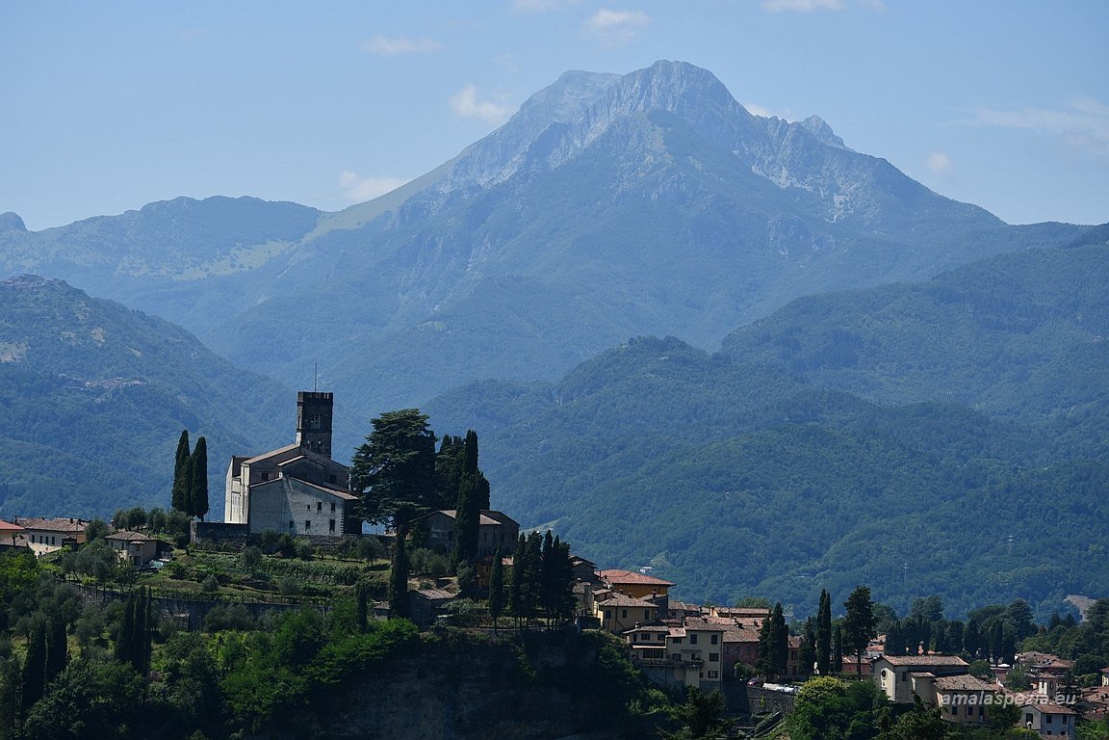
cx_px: 554
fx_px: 3604
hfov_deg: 17.5
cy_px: 370
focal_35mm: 117
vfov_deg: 11.7
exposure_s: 1/640
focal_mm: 78
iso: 100
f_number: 6.3
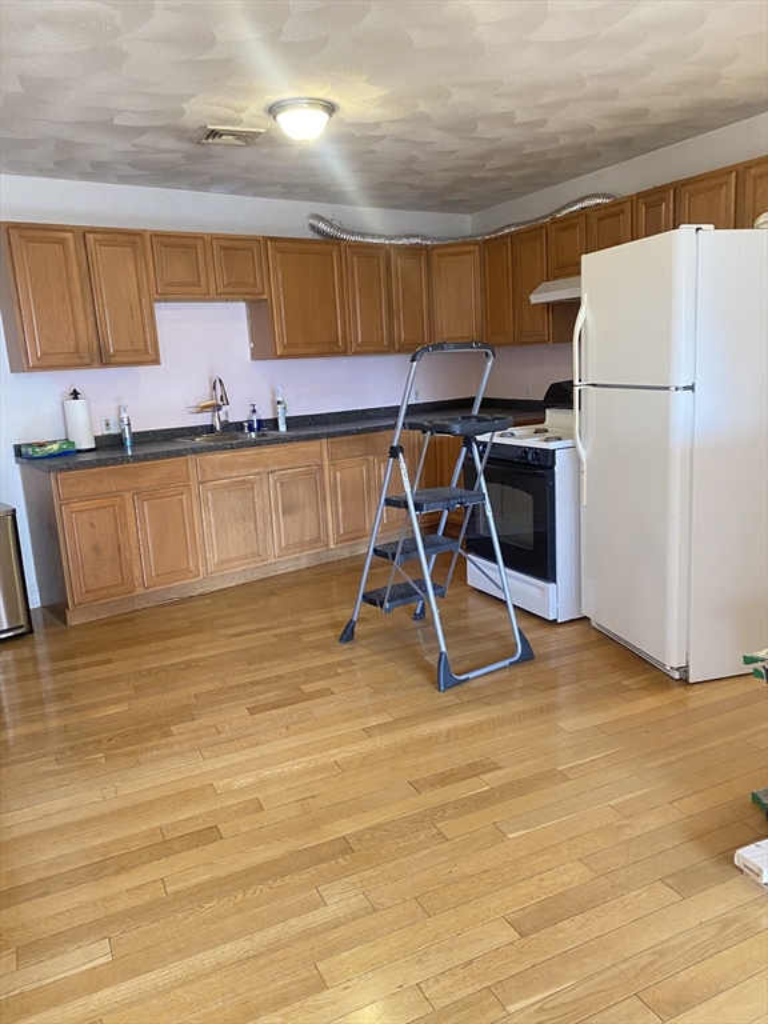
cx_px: 384
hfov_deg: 53.1
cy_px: 512
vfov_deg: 67.3
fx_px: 769
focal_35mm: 26
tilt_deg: -12.0
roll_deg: +3.1
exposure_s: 1/60
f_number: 1.8
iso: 500
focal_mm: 4.25
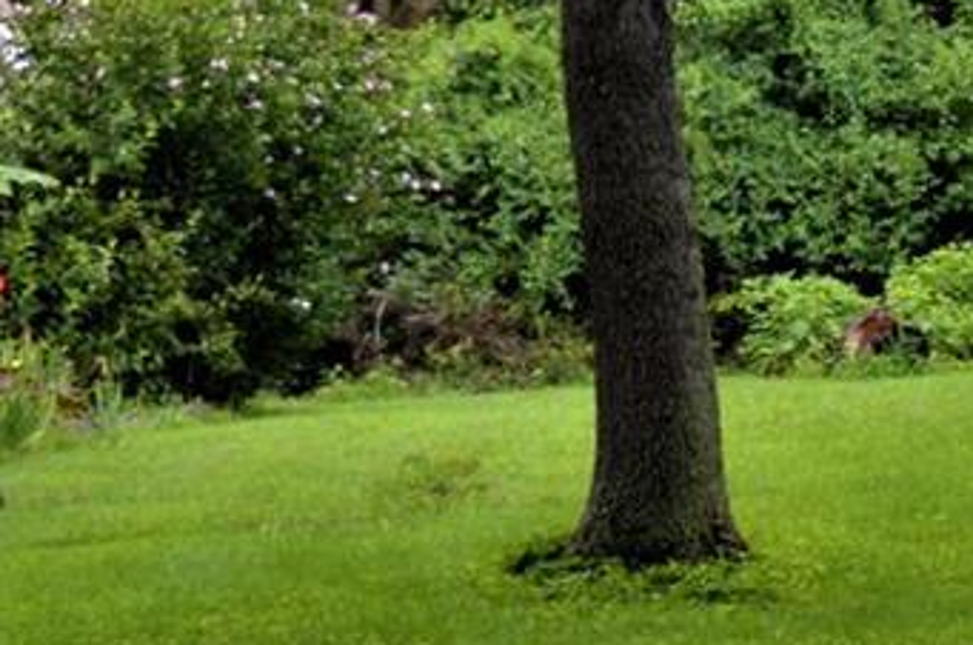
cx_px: 2009
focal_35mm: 155
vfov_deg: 8.8
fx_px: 4181
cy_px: 301
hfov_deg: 11.7
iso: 400
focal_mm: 22
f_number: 5.6
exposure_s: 1/125
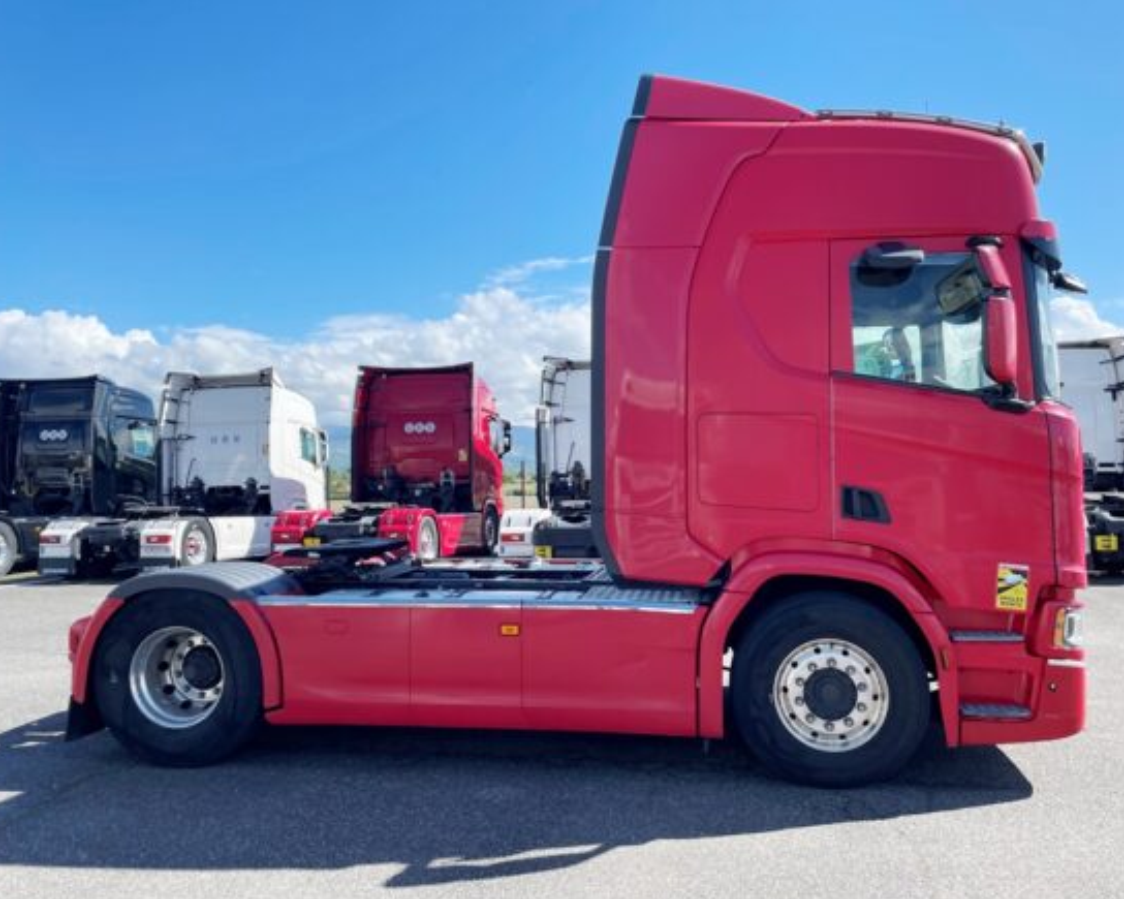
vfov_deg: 51.5
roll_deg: +2.3
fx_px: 931
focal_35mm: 28
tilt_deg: +2.7
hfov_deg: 62.2
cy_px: 463
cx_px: 593
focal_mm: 4.2
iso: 32
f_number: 1.6
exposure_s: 1/1916
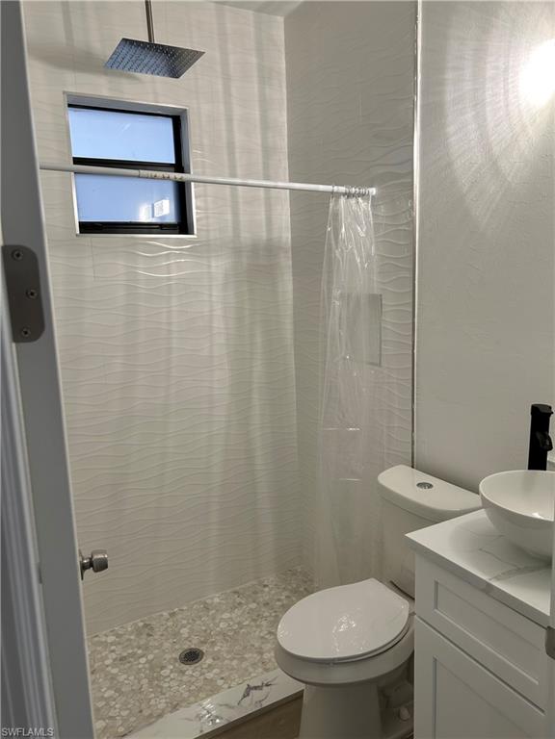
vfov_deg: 67.3
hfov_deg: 53.1
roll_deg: +1.3
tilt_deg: -9.8
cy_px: 370
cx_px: 278
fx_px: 556
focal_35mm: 26
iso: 100
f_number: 1.5
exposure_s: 1/120
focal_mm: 5.7
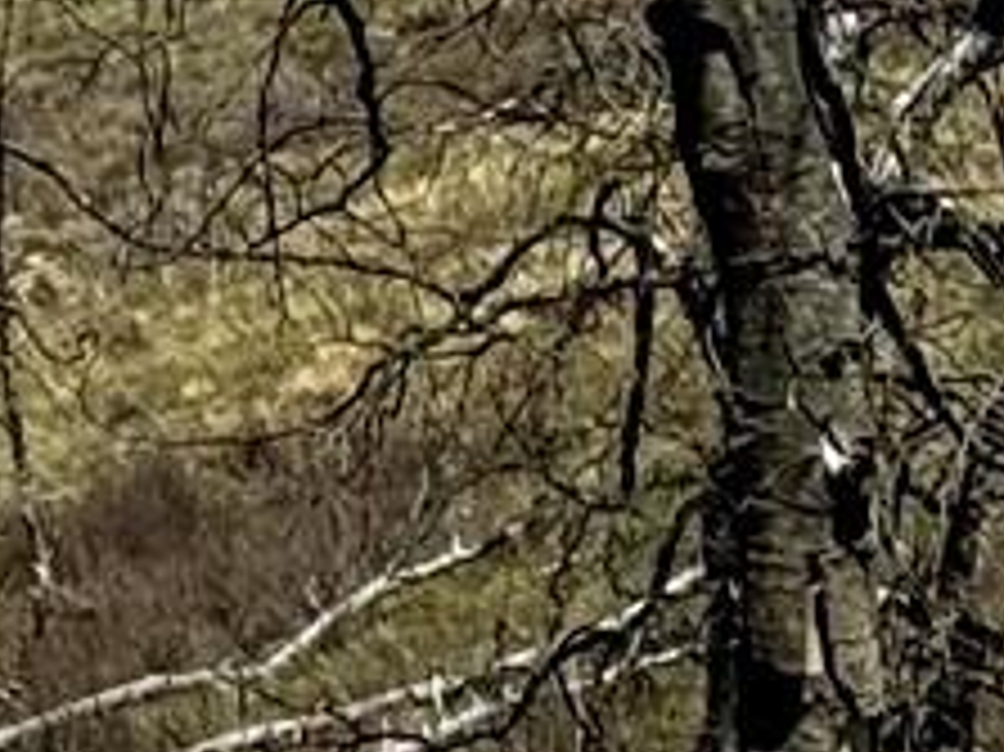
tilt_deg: -0.3
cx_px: -1954
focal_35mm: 345
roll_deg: +3.4
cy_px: -797
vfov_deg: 4.2
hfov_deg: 5.4
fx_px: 10001
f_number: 1.78
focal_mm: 6.76
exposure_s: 1/7092
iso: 64
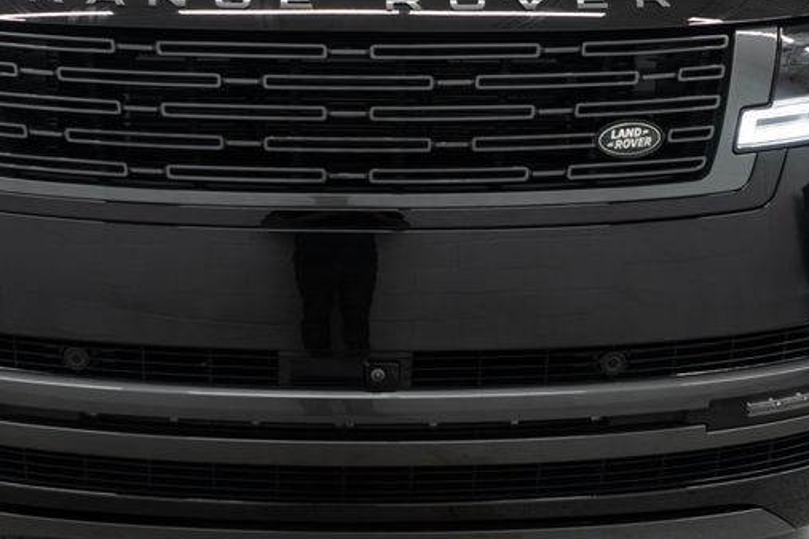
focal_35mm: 53
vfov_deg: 25.5
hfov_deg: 37.4
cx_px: 345
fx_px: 1191
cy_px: 281
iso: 250
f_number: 3.2
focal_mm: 28
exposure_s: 1/40
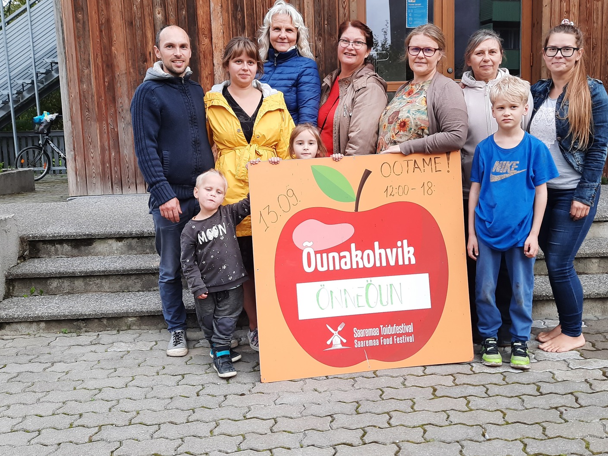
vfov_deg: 41.7
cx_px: 317
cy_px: 192
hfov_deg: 53.9
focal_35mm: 34
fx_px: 597
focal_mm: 4.6
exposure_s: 1/100
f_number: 2
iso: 40
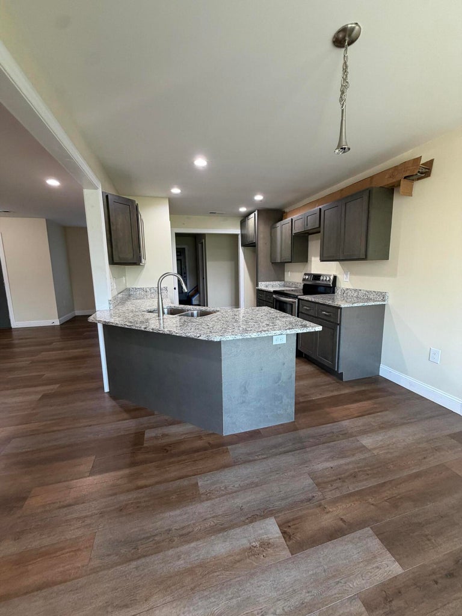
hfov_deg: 85.7
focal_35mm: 14
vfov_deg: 102.1
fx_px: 249
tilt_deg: -7.1
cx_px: 231
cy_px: 308
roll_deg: -1.8
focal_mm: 2.22
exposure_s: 1/60
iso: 200
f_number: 2.2
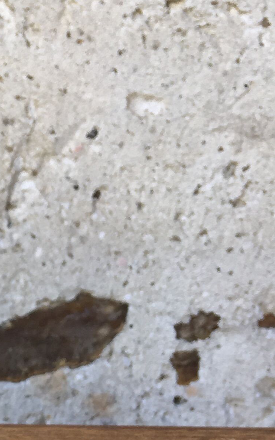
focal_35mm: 104
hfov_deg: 11.3
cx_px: -282
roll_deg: -0.5
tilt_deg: -20.3
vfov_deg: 19.5
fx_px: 1247
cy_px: 419
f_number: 2.2
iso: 25
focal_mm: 4.15
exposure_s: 1/112
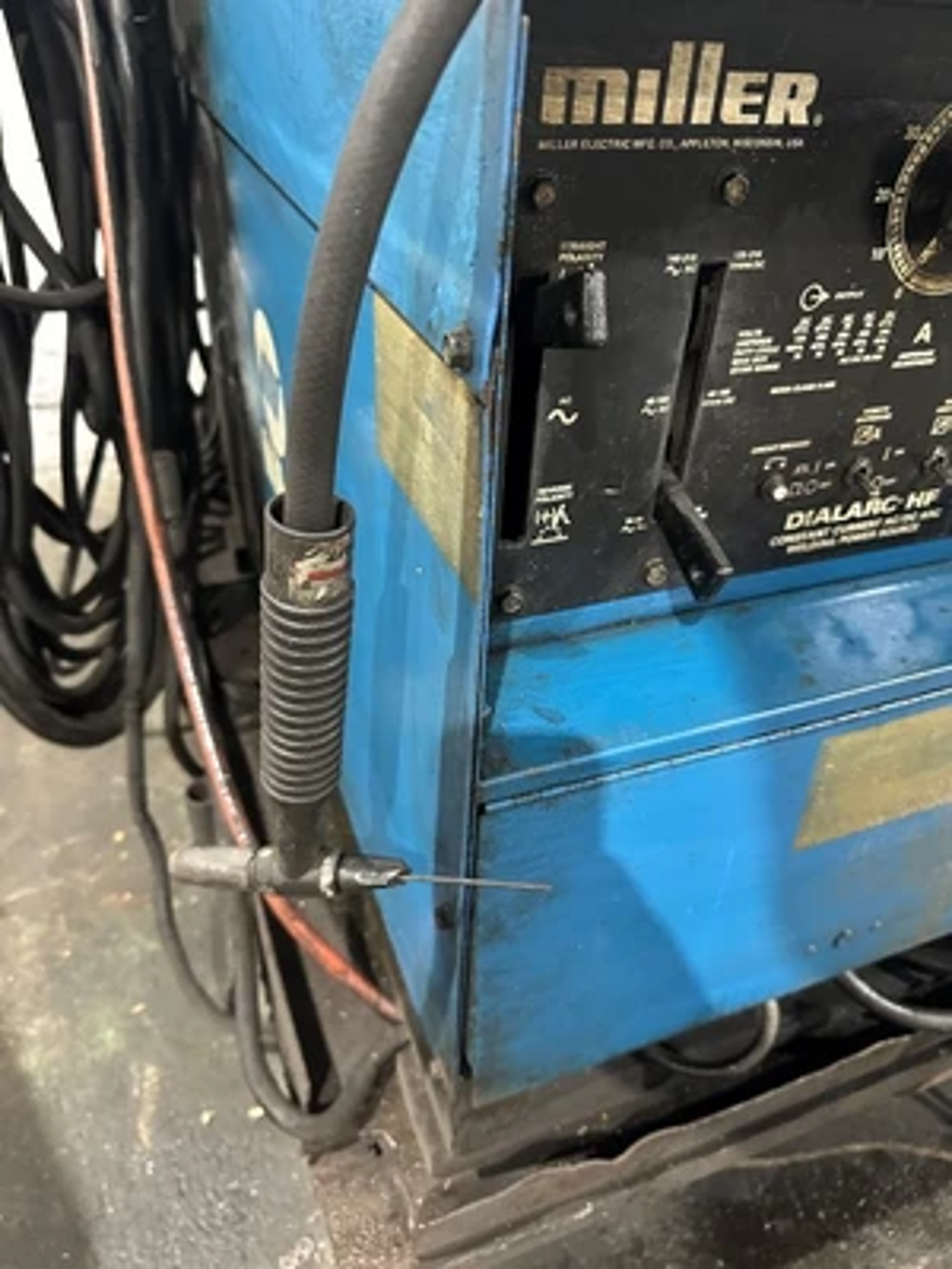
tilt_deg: -35.3
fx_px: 880
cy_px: 634
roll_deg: -5.6
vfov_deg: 71.6
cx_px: 476
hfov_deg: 56.8
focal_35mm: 24
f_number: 1.78
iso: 1000
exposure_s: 1/40
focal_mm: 6.86
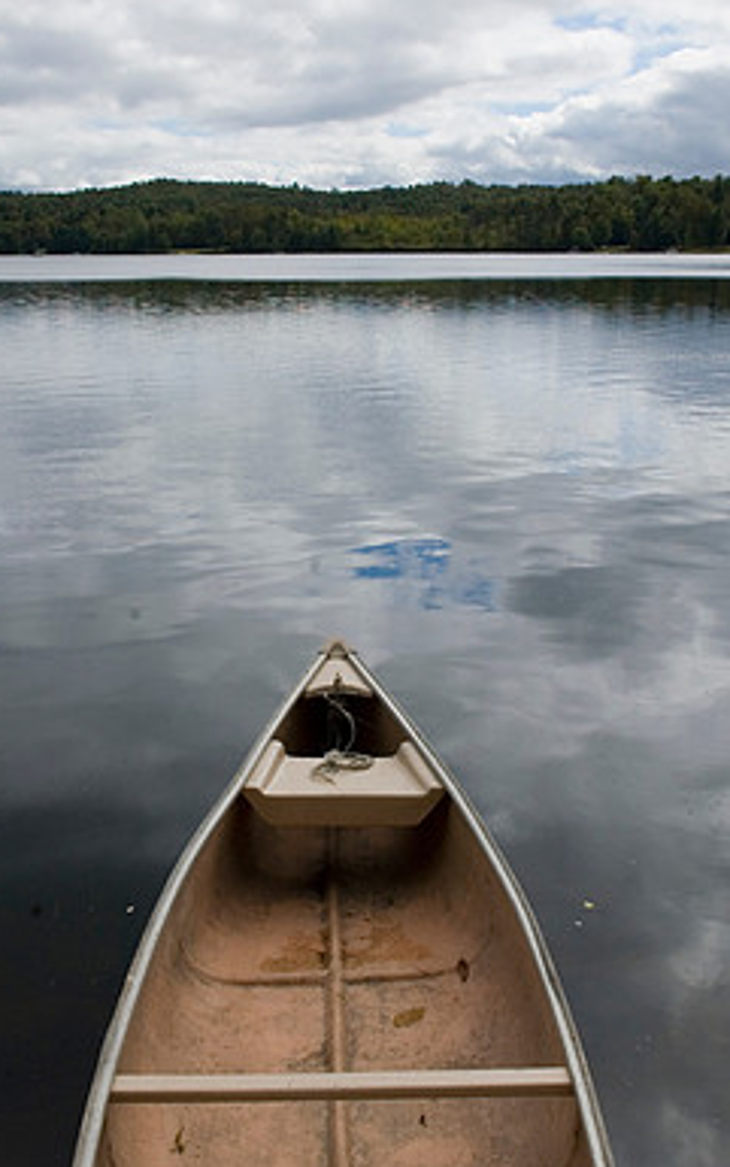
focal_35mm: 45
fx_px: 1418
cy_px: 576
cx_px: 362
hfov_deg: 28.9
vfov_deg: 44.7
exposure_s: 1/640
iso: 250
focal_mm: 25
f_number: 13
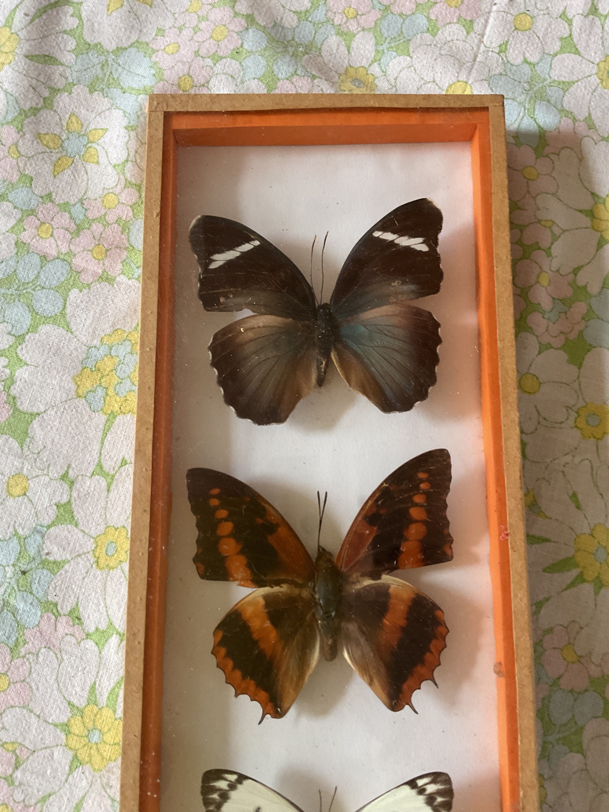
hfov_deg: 48.2
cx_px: 304
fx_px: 680
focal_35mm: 29
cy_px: 406
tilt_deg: -81.9
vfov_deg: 61.7
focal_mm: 3
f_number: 1.8
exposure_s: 1/50
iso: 125
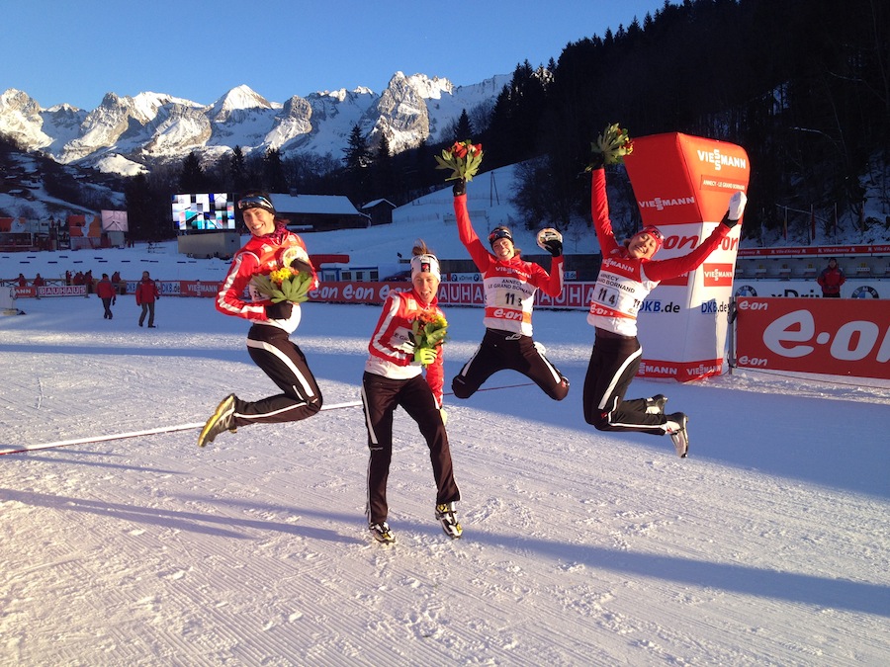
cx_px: 445
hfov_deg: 52.6
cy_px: 334
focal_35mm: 35
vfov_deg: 40.7
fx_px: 900
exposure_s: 1/673
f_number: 2.4
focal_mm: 4.28
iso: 50
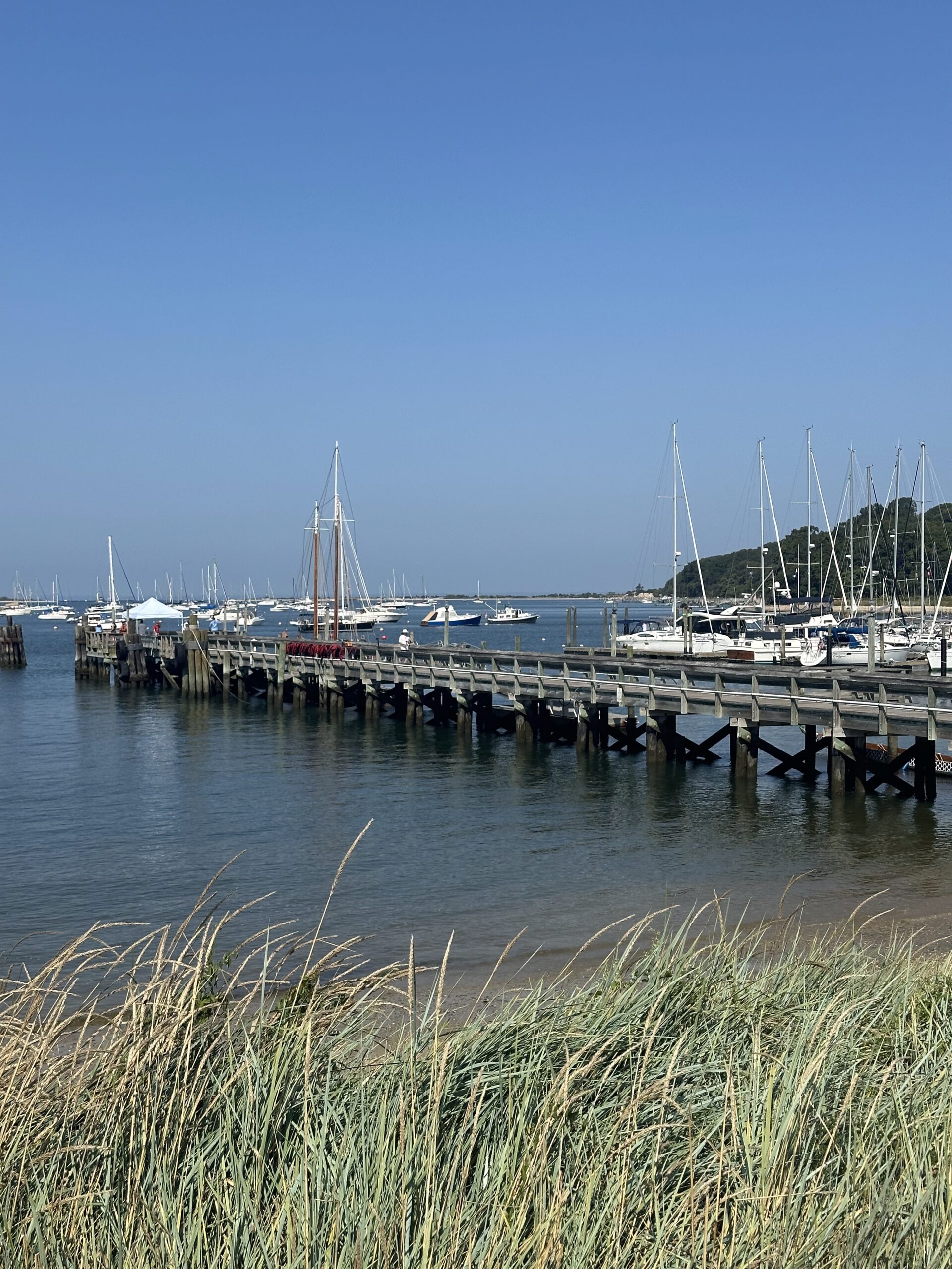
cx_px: 476
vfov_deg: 39.7
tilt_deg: -3.1
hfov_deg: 30.3
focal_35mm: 48
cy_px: 634
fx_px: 1760
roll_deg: -0.3
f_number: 1.78
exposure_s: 1/5000
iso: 64
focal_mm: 6.86
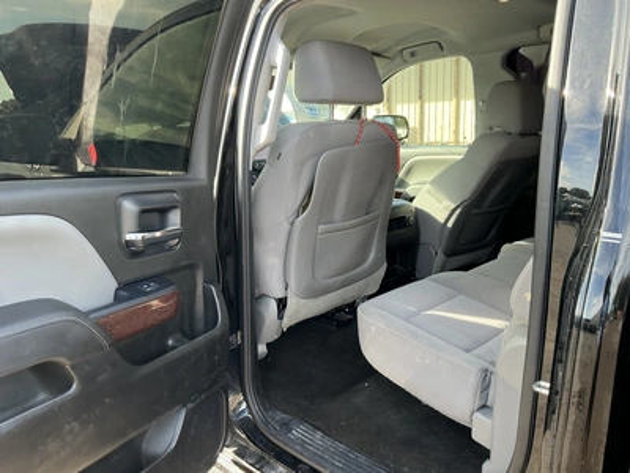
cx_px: 315
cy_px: 236
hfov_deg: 63.4
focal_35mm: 28
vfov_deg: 49.7
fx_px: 510
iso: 40
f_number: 1.8
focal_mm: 3
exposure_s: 1/122
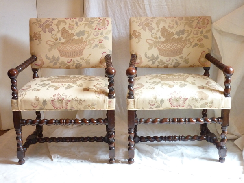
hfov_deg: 36.8
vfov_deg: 28.0
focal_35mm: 52
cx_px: 122
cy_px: 92
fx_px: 367
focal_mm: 8.5
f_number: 3.8
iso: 400
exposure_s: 1/25
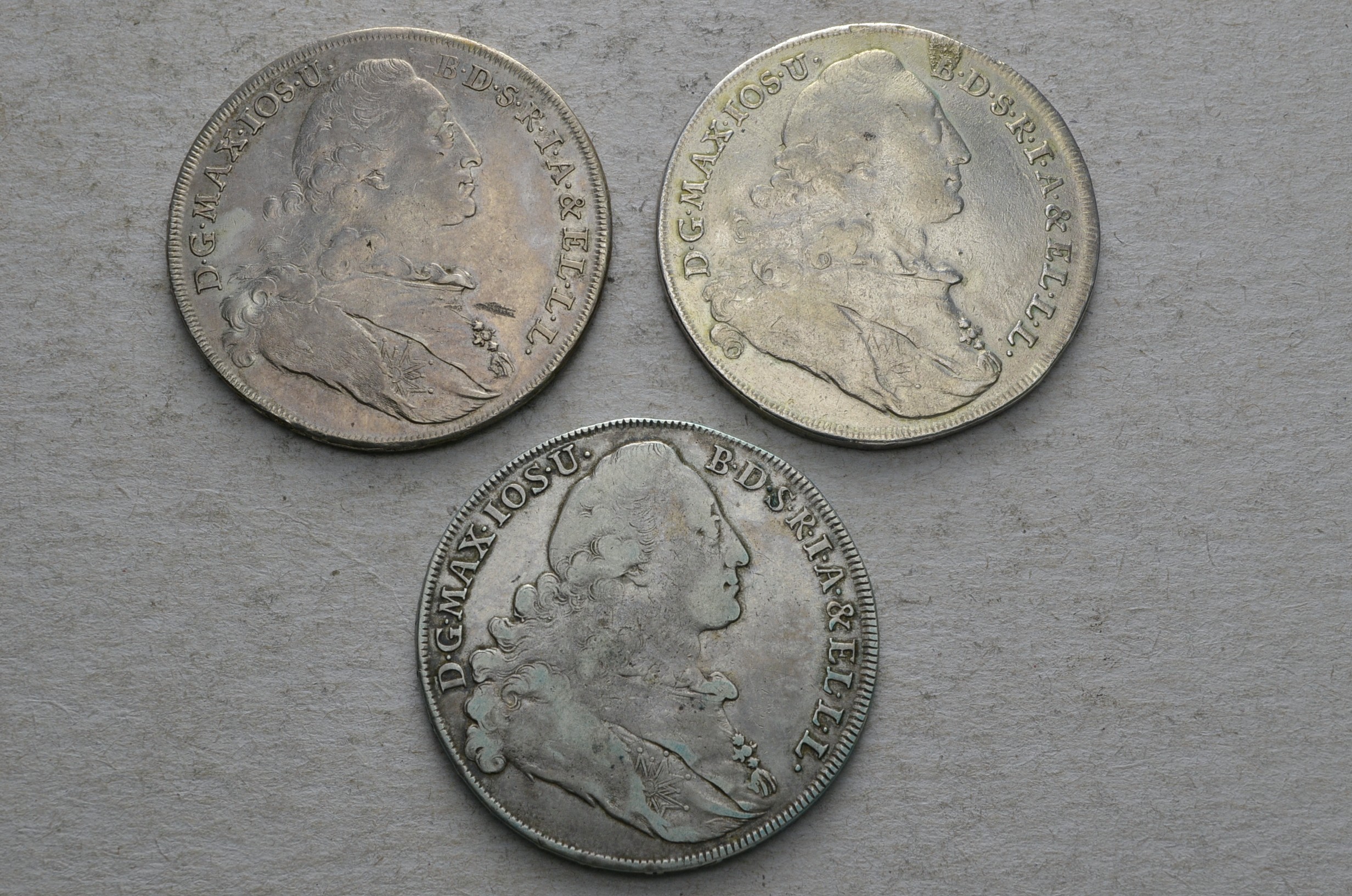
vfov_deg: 25.0
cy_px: 448
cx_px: 676
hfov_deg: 36.9
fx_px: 2024
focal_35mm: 54
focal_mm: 36
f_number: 14
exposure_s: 1/200
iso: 400
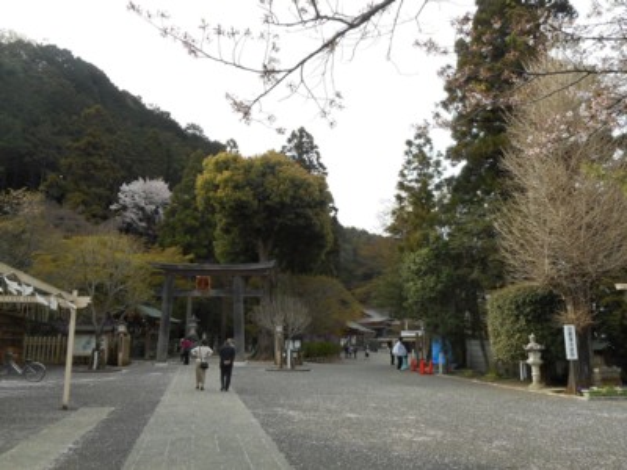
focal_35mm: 29
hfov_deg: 61.7
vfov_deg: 48.2
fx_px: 525
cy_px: 235
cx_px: 314
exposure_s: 1/250
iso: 80
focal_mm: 5.2
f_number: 4
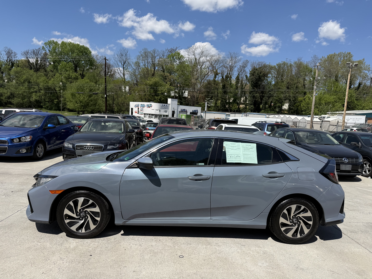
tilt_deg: -5.8
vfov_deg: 56.8
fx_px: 258
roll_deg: -3.6
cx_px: 186
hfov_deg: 71.6
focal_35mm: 24
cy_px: 140
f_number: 1.78
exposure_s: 1/6173
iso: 80
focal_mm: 6.76
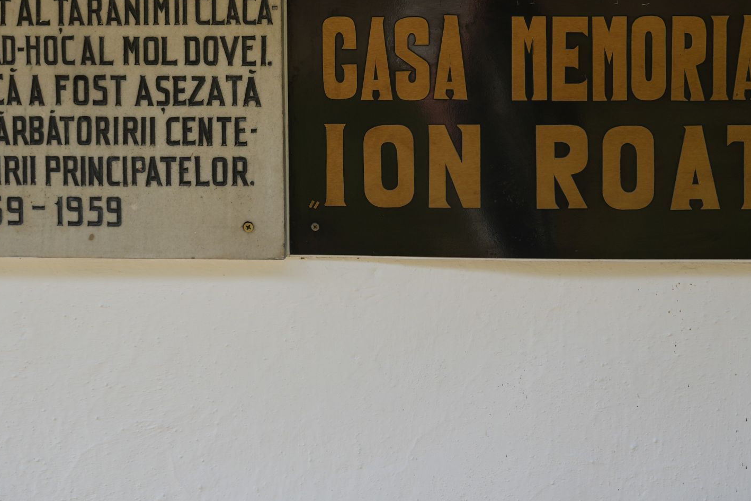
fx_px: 1390
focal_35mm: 67
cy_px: 116
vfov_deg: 20.2
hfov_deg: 30.2
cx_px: 375
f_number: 3.5
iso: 100
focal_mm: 24.6
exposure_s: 1/320
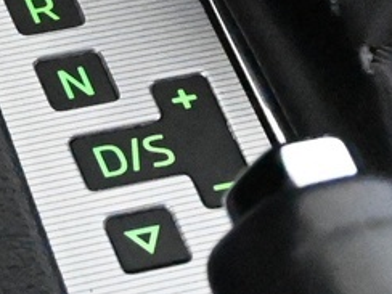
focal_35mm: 311
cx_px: 334
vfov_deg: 4.7
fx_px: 3519
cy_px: -434
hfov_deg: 6.4
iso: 16000
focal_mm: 32.5
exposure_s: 1/50
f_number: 5
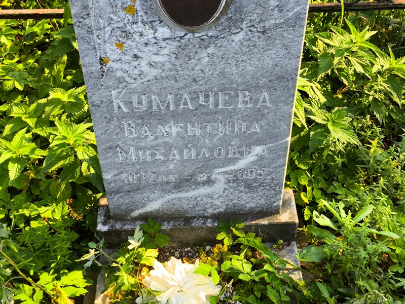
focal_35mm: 50
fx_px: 585
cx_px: 202
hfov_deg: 38.2
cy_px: 152
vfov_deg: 29.1
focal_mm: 4.71
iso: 50
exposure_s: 1/277
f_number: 1.7
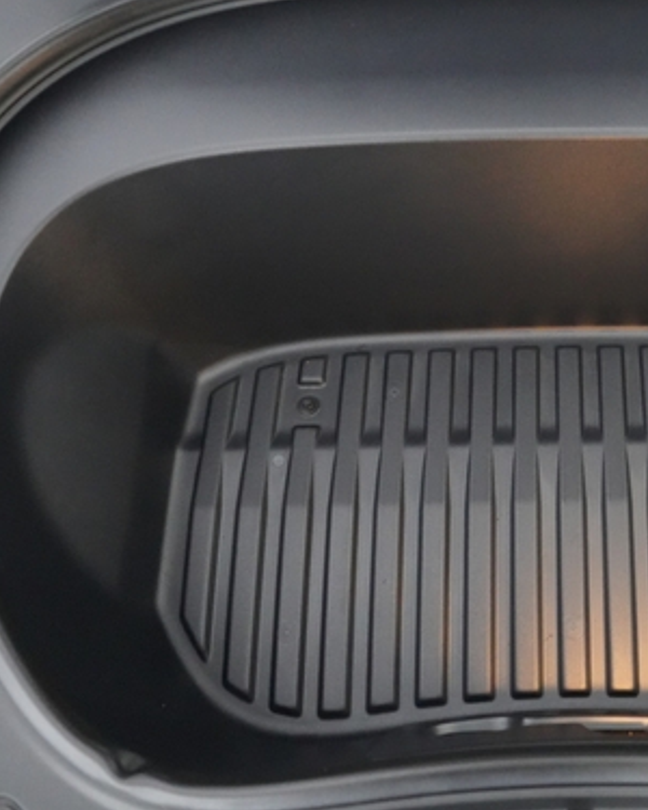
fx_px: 959
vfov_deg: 45.8
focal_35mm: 40
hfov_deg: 35.3
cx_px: 577
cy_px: 402
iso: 12800
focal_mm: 25
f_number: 2.8
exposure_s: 1/100
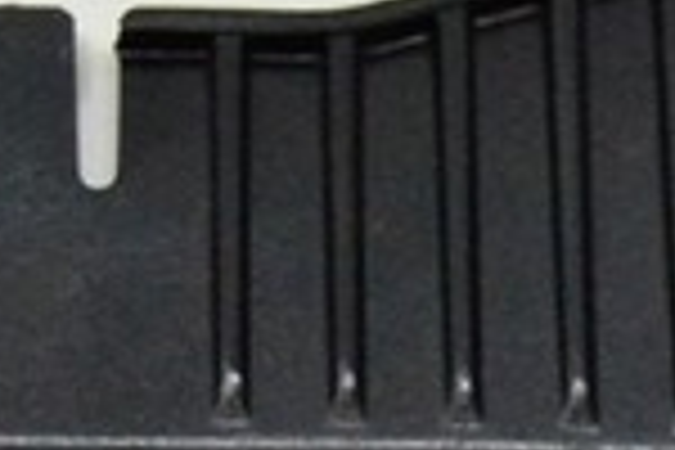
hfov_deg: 6.3
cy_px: 587
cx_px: 576
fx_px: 6150
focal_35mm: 328
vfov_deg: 4.2
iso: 6400
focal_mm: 32
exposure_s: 1/800
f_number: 4.5
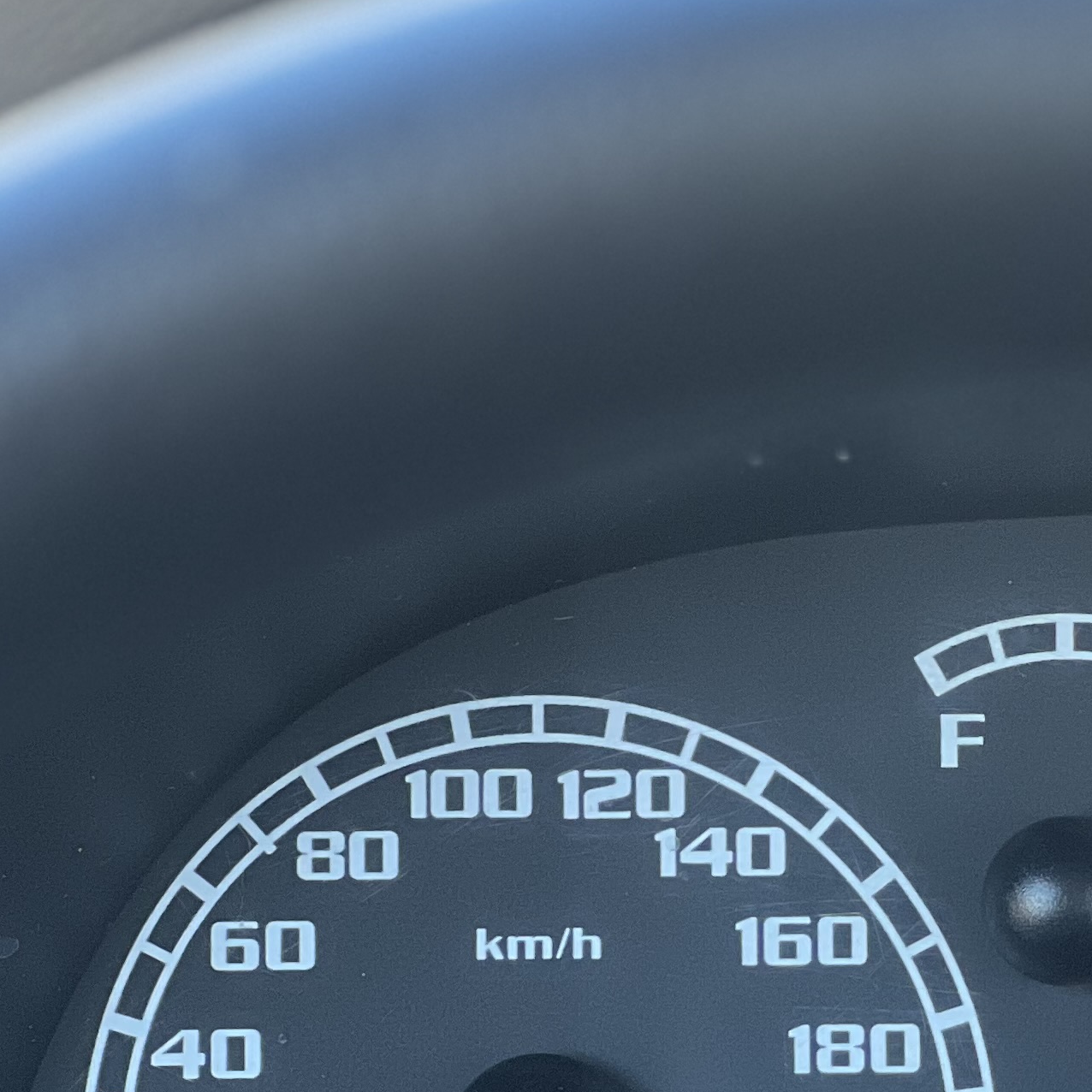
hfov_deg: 8.0
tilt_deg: -15.9
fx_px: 7673
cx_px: 1423
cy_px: 763
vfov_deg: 8.1
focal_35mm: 215
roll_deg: -2.2
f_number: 2.8
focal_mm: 9
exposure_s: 1/40
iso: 160
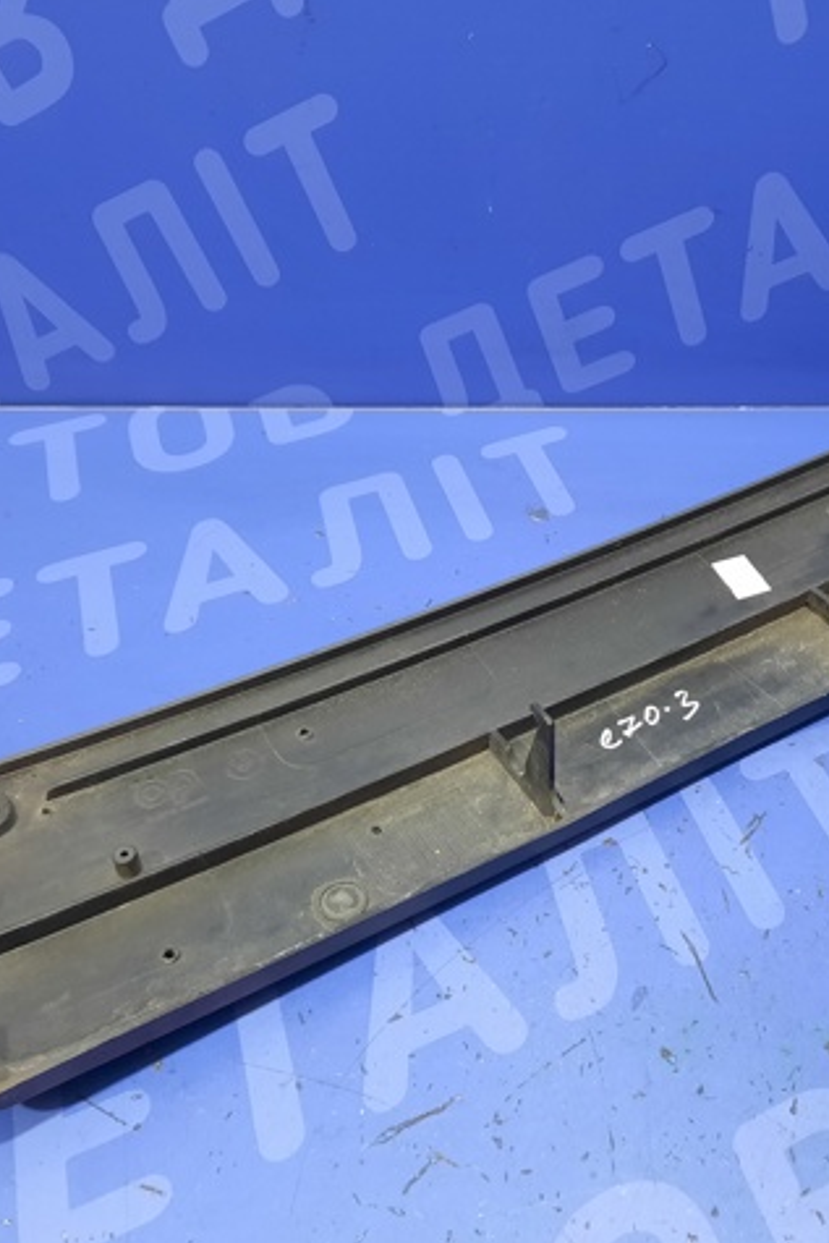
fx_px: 1208
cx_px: 562
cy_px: 623
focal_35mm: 35
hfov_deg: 37.4
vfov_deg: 54.4
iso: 320
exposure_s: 1/25
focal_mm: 4.6
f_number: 2
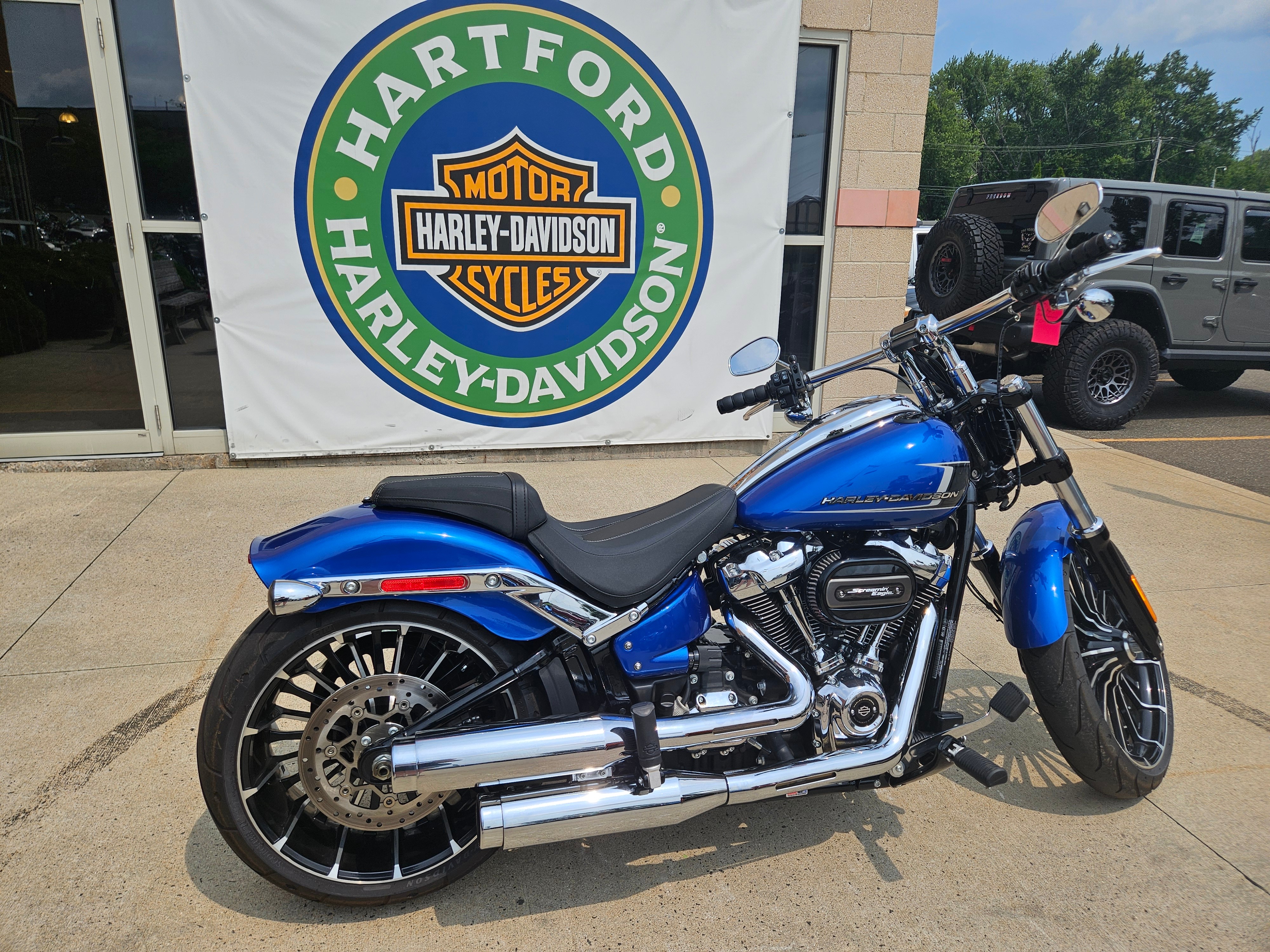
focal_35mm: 23
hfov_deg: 73.9
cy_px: 476
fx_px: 844
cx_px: 635
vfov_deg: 58.9
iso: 25
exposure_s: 1/2977
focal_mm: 5.4
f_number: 1.8
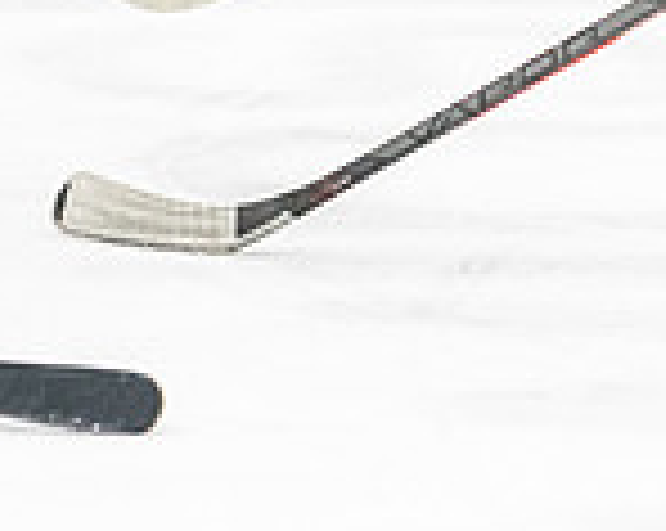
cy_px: -329
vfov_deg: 3.0
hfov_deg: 3.7
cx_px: -546
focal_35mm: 515
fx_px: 10138
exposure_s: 1/800
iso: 4000
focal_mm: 110
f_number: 2.8
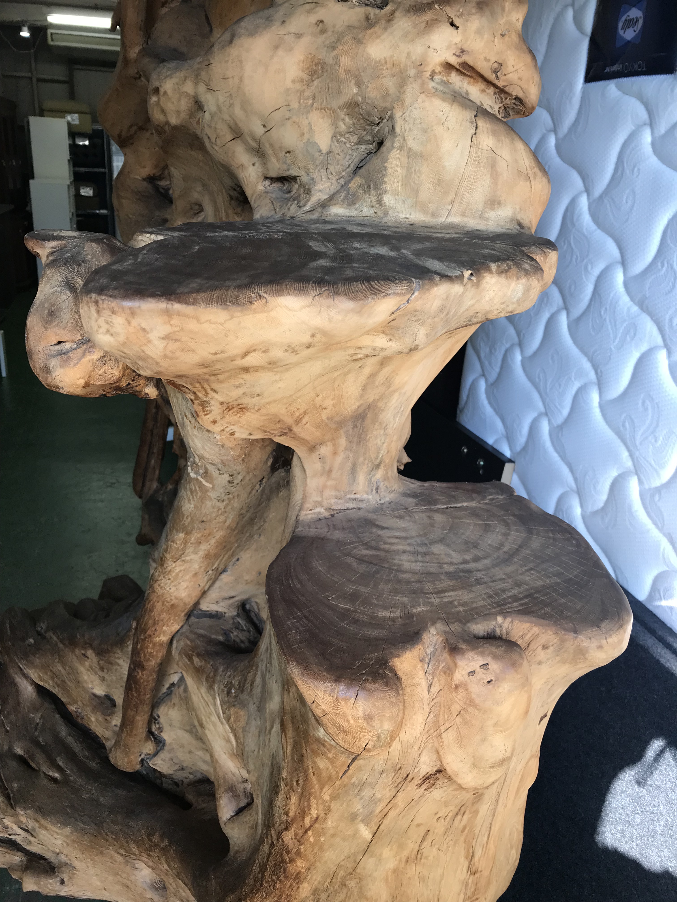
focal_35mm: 28
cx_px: 338
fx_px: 730
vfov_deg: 63.4
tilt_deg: -19.8
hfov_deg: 49.7
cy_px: 451
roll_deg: -2.9
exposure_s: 1/100
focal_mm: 3.99
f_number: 1.8
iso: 32
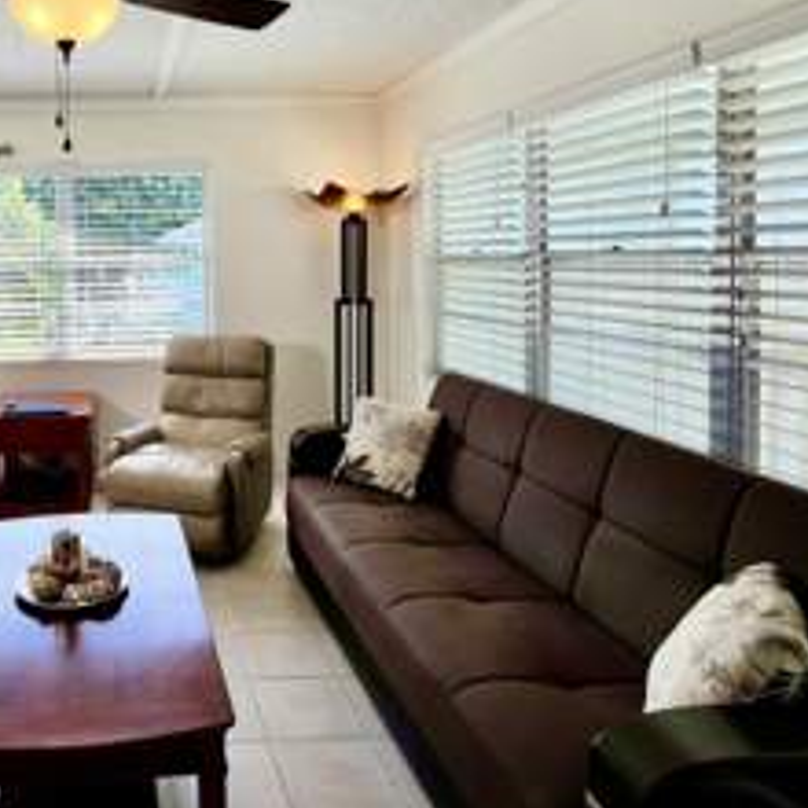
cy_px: 270
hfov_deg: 57.4
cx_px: 143
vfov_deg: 61.4
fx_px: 660
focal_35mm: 25
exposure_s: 1/169
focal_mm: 1.57
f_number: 1.8
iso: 32
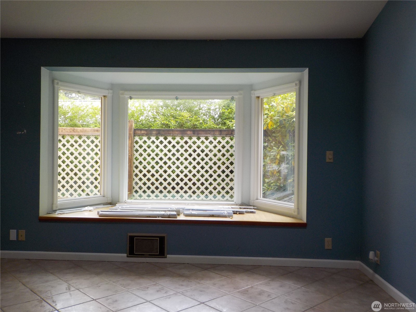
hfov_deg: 60.0
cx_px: 208
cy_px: 156
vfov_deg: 46.8
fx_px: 361
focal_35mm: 30
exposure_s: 1/30
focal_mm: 4.1
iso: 160
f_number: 3.3
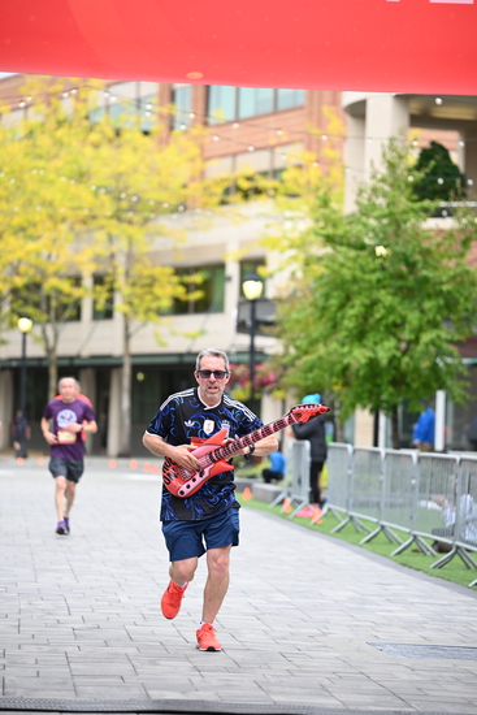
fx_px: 2383
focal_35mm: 120
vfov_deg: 17.1
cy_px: 358
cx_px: 238
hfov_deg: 11.4
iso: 640
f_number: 2.8
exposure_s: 1/1600
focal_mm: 120
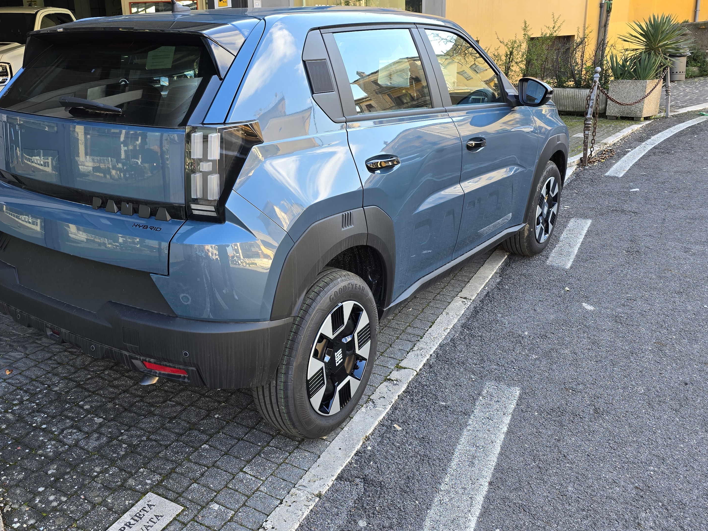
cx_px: 278
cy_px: 243
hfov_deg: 56.3
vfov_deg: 44.1
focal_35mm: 32
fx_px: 654
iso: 50
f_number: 1.7
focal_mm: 6.3
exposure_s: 1/180
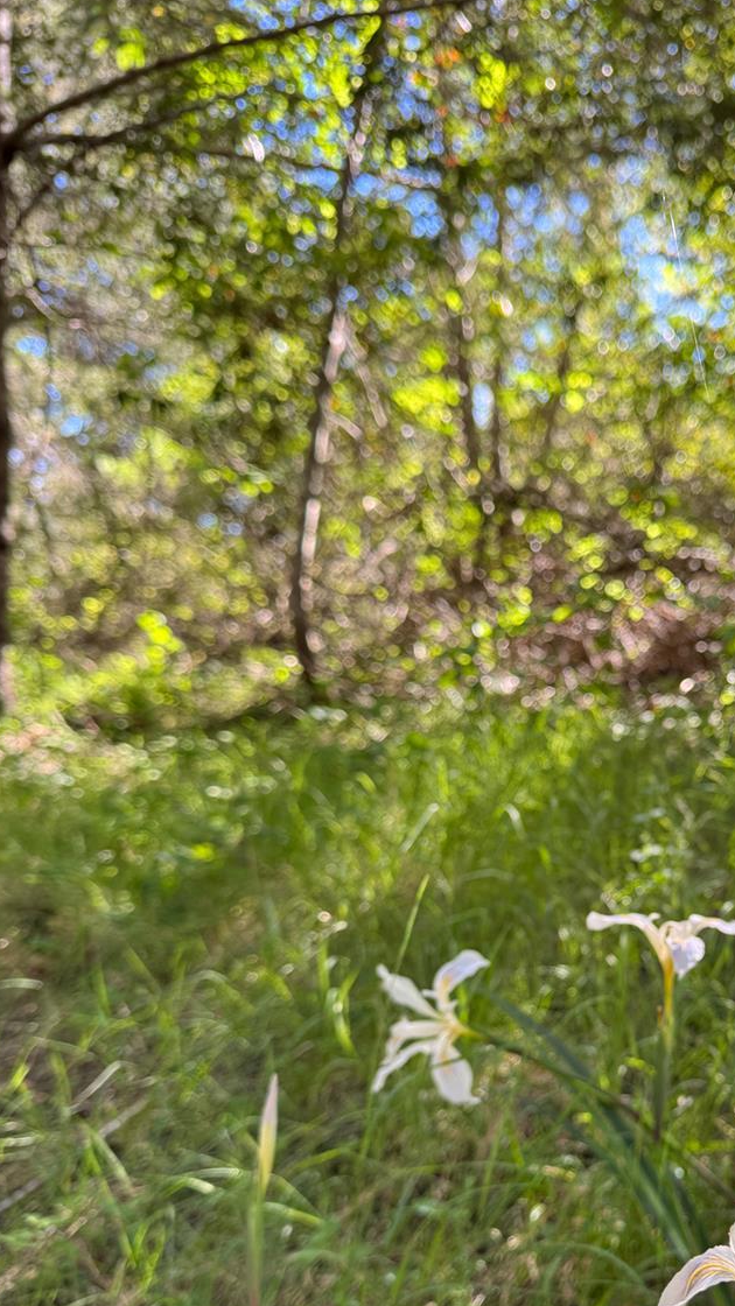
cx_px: 642
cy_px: 828
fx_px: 1213
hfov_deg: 32.3
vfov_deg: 55.9
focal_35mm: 35
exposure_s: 1/152
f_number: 1.78
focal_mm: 6.76
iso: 100
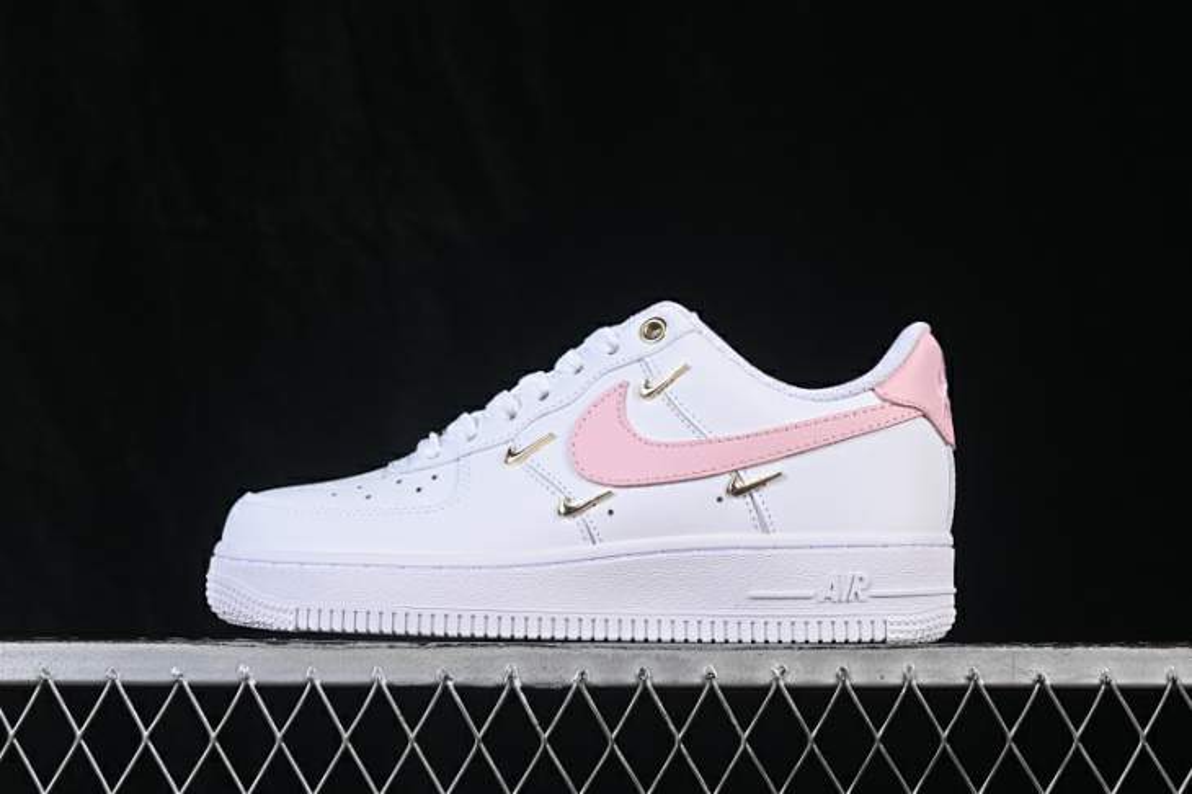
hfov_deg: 27.0
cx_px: 596
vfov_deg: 18.2
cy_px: 397
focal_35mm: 75
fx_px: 2482
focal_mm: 50
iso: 160
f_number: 8
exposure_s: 1/80
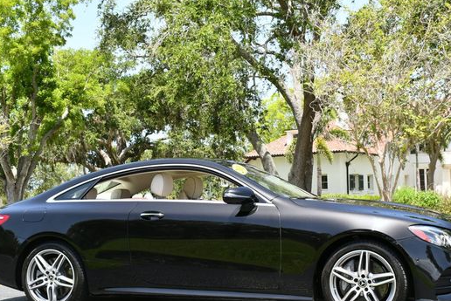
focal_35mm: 57
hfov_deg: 35.0
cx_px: 242
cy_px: 177
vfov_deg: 23.8
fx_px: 715
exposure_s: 1/250
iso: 200
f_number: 8
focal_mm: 23
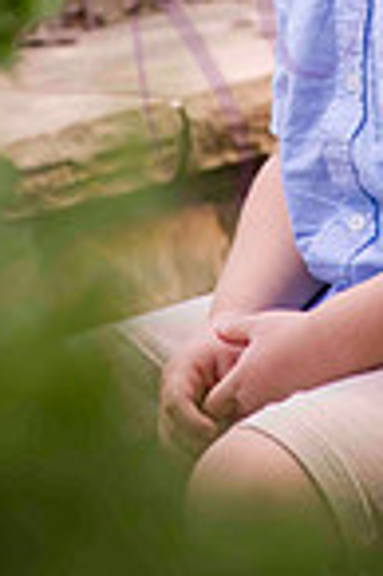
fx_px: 9117
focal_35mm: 570
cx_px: 415
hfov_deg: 2.4
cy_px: -304
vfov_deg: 3.6
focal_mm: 185
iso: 400
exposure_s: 1/320
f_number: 7.1
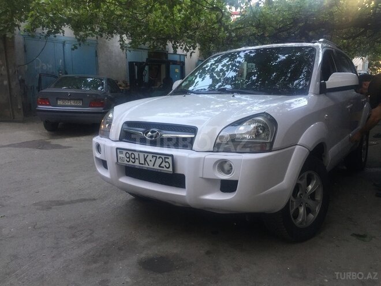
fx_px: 319
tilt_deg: -11.6
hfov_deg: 61.7
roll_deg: +0.0
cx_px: 190
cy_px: 143
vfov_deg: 48.2
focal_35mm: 29
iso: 40
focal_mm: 4.15
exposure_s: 1/100
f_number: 2.2
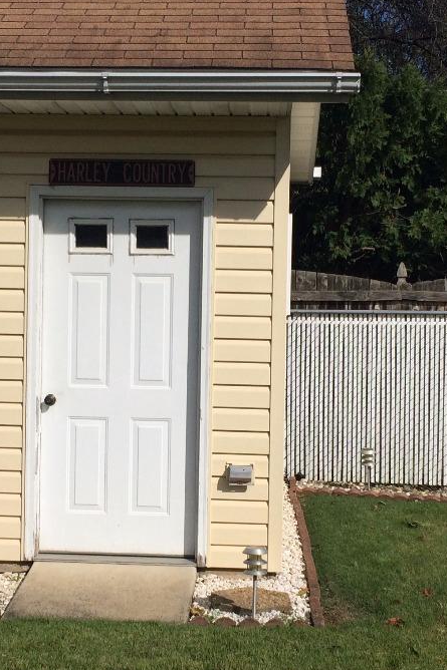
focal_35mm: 65
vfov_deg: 31.0
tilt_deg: -3.1
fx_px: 1211
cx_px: 171
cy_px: 339
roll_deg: -0.9
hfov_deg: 20.9
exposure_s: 1/6849
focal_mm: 4.15
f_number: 2.2
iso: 32
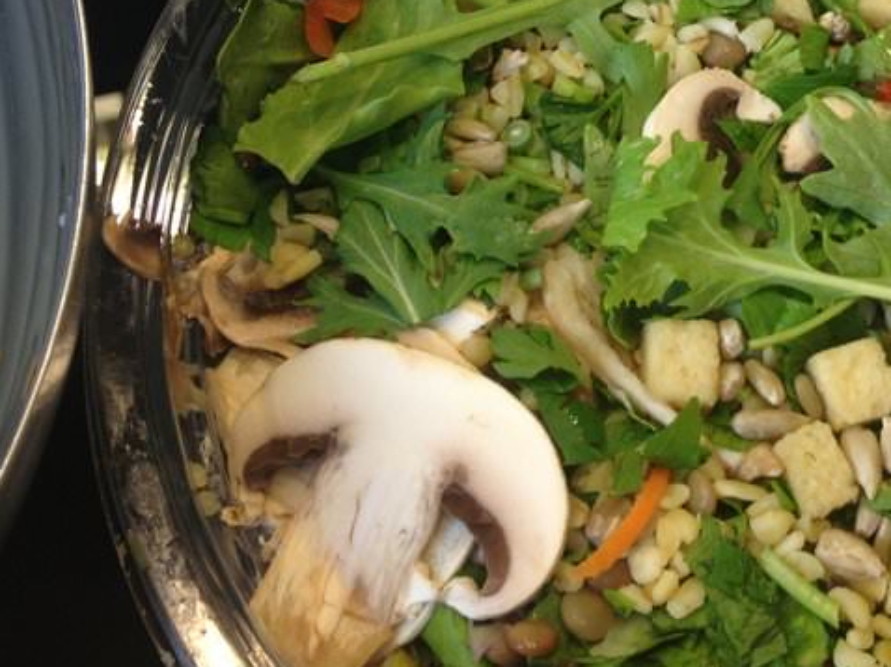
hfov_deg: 25.2
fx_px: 1929
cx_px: 802
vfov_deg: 19.2
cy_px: 52
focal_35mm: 75
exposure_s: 1/40
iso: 64
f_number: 2.4
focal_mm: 4.28
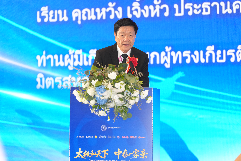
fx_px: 1178
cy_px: 80
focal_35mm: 176
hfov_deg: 11.7
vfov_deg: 7.8
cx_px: 120
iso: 1000
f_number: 2.8
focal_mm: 176
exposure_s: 1/160
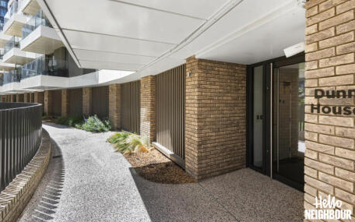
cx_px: 178
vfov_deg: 67.9
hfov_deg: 94.4
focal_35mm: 17
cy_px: 105
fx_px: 164
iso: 800
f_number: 8
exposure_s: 1/400
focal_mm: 16
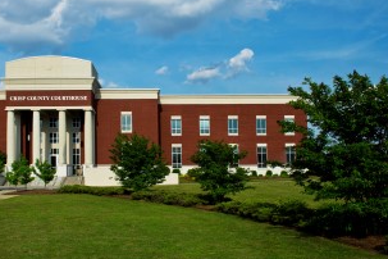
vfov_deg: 35.0
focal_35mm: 38
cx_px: 143
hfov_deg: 50.1
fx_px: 410
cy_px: 123
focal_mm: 24
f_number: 13
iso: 200
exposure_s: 1/320
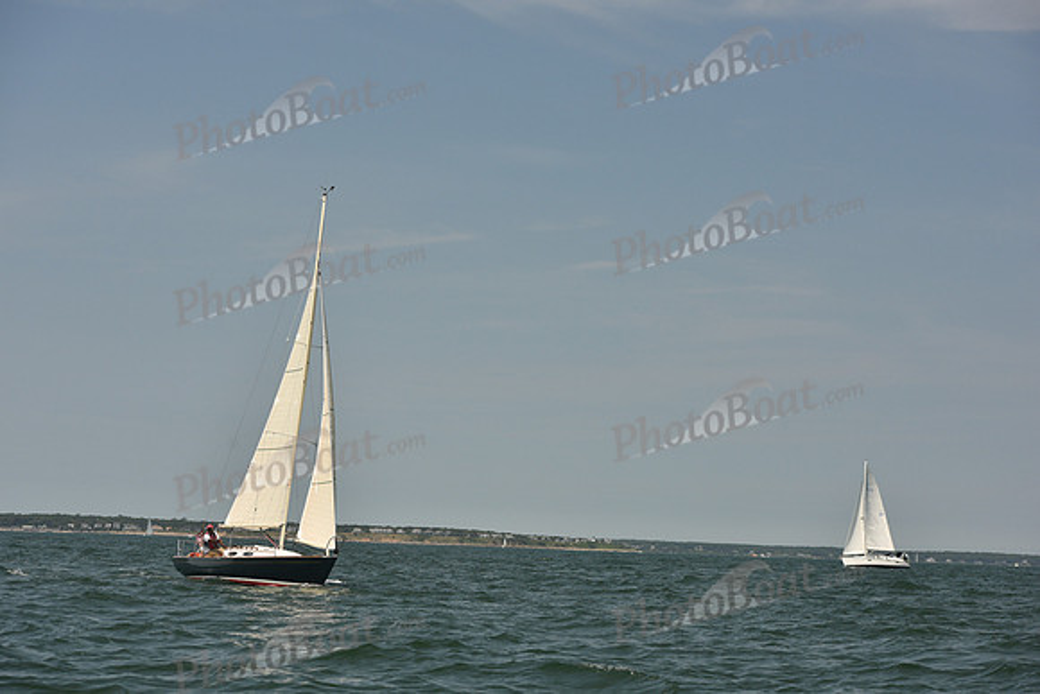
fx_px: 2312
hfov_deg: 25.4
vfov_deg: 17.1
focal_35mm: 80
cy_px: 347
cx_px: 520
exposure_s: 1/1250
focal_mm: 80
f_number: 7.1
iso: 320
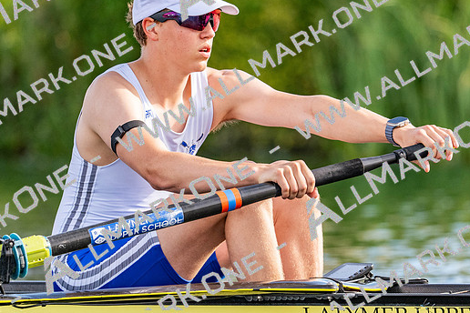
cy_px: 155
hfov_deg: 3.1
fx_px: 8799
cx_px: 228
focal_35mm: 674
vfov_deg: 2.0
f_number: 4.5
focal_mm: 400
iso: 900
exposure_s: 1/2500
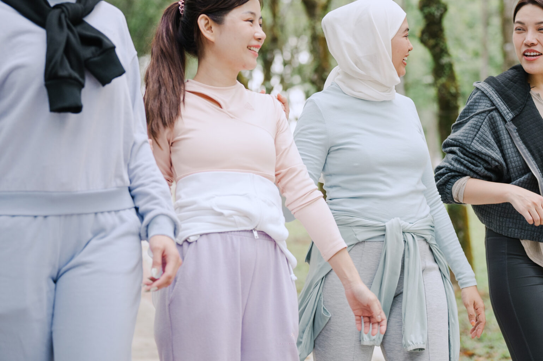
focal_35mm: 83
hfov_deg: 24.5
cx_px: 305
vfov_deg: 16.4
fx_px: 1251
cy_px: 102
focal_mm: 50
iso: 400
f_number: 2.2
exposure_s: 1/200
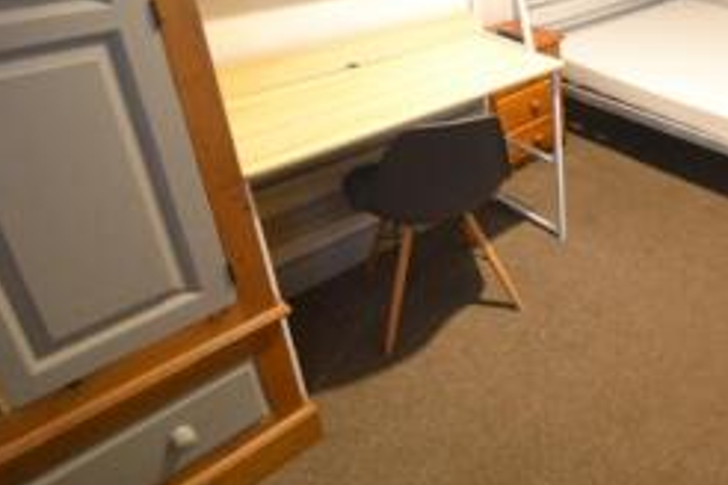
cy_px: 111
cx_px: 681
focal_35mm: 29
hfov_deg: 53.9
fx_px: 586
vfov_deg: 43.3
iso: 800
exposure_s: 1/10
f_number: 3.5
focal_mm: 10
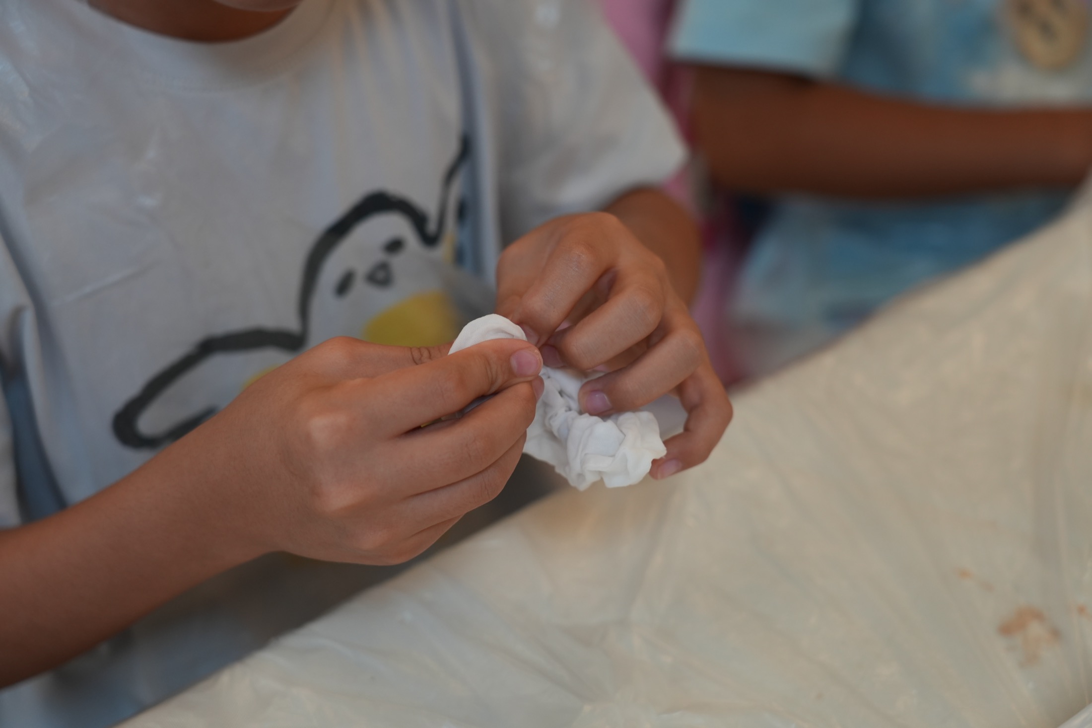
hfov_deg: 30.5
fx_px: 2002
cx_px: 546
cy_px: 364
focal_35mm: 66
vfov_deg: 20.6
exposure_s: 1/160
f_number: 4
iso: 800
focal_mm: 66
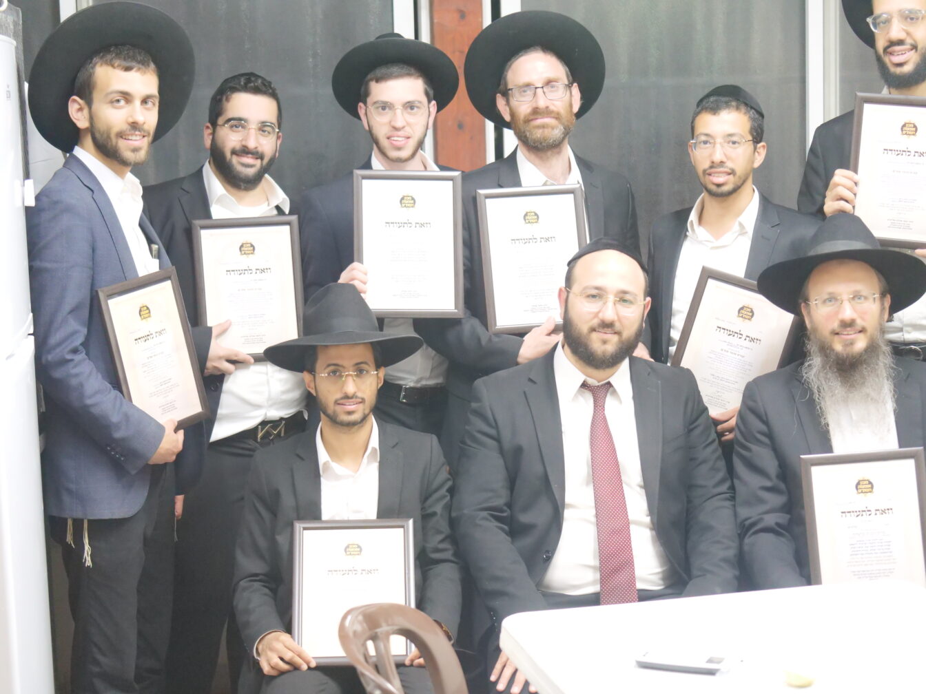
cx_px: 463
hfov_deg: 27.8
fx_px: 1873
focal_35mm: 70
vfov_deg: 21.0
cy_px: 347
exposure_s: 1/80
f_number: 2.8
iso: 3200
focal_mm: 35
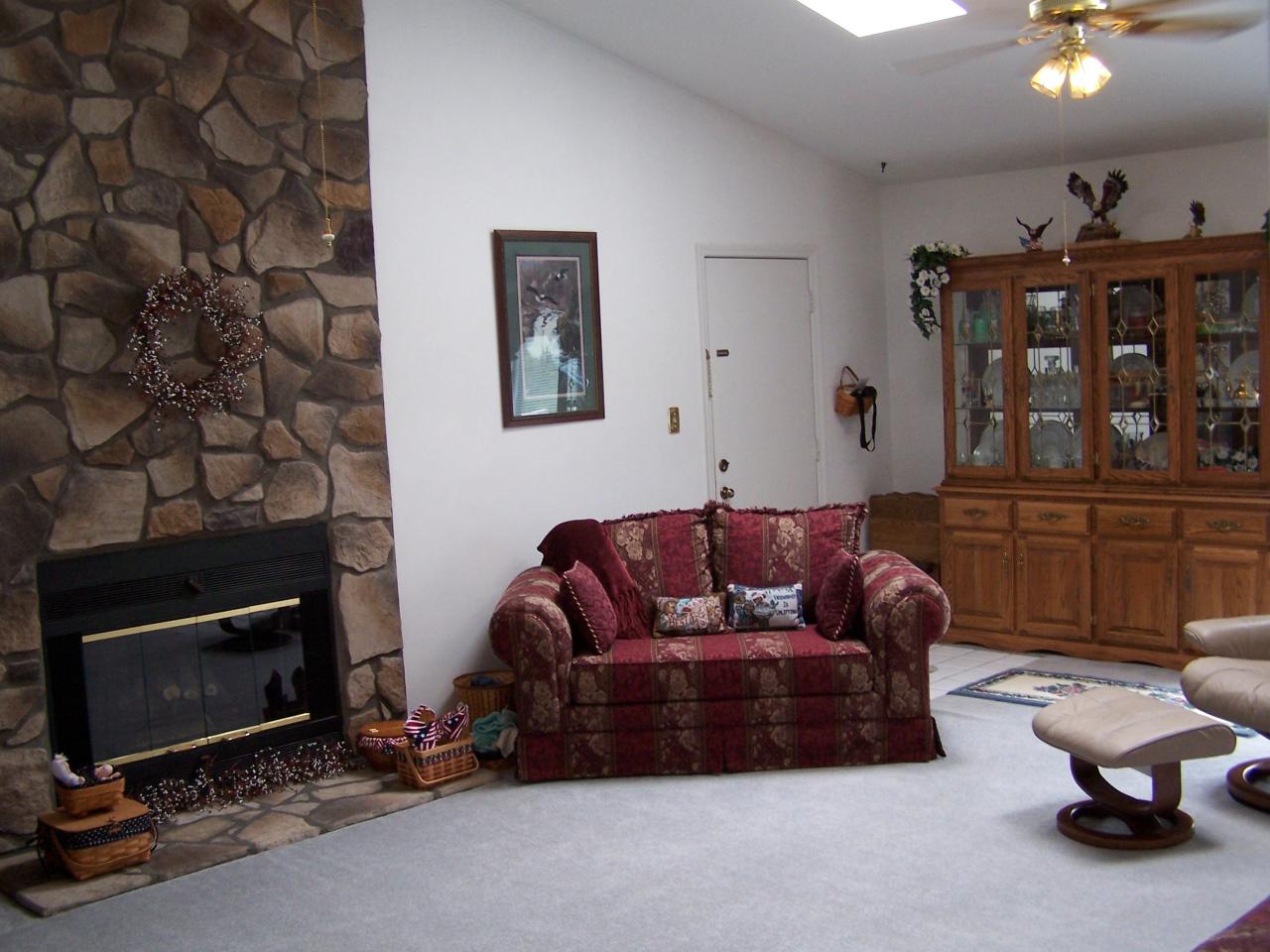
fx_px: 1394
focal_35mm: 38
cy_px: 476
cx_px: 635
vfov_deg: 37.7
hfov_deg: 49.0
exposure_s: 1/20
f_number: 2.8
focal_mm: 6.3
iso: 140
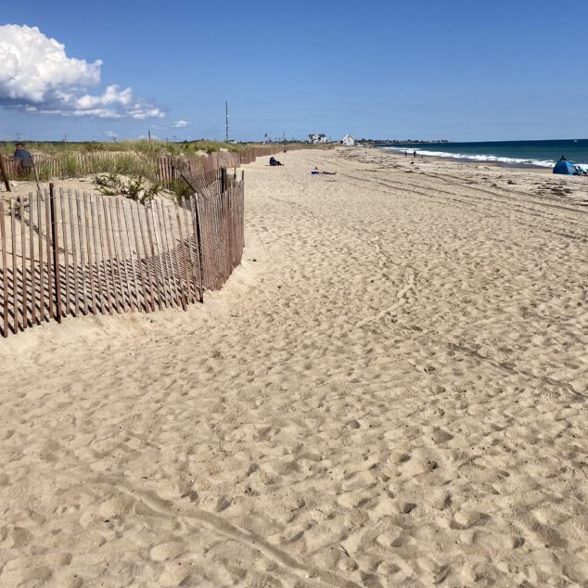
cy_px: 251
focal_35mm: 40
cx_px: 334
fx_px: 769
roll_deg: +0.7
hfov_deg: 41.8
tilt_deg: -6.4
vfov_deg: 41.8
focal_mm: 3.99
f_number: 1.8
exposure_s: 1/4425
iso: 25
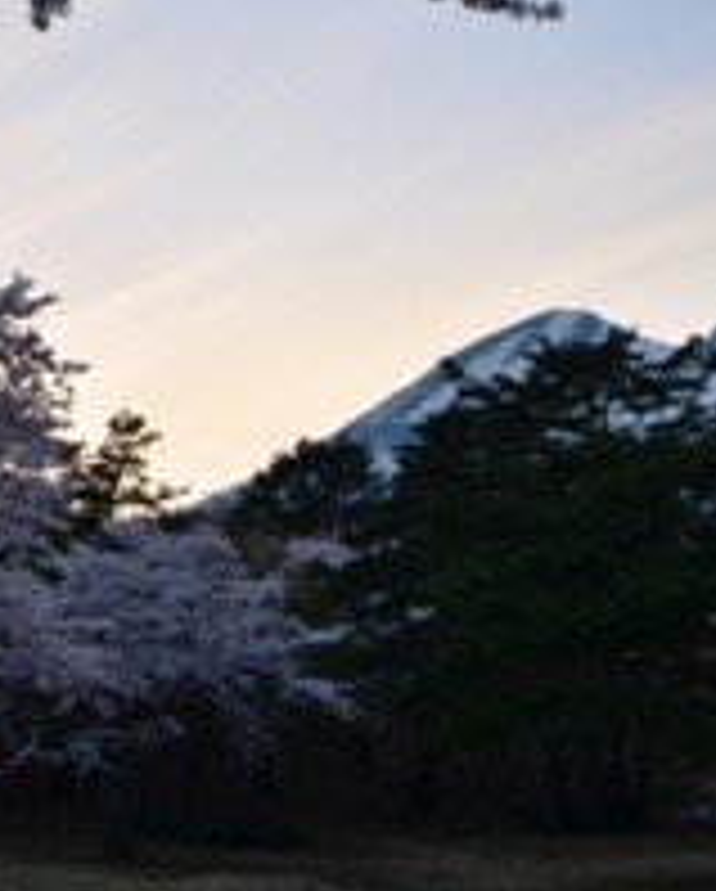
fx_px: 2246
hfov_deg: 18.0
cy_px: 448
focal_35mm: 85
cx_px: 572
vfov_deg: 22.5
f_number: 5.6
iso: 100
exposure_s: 1/125
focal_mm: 30
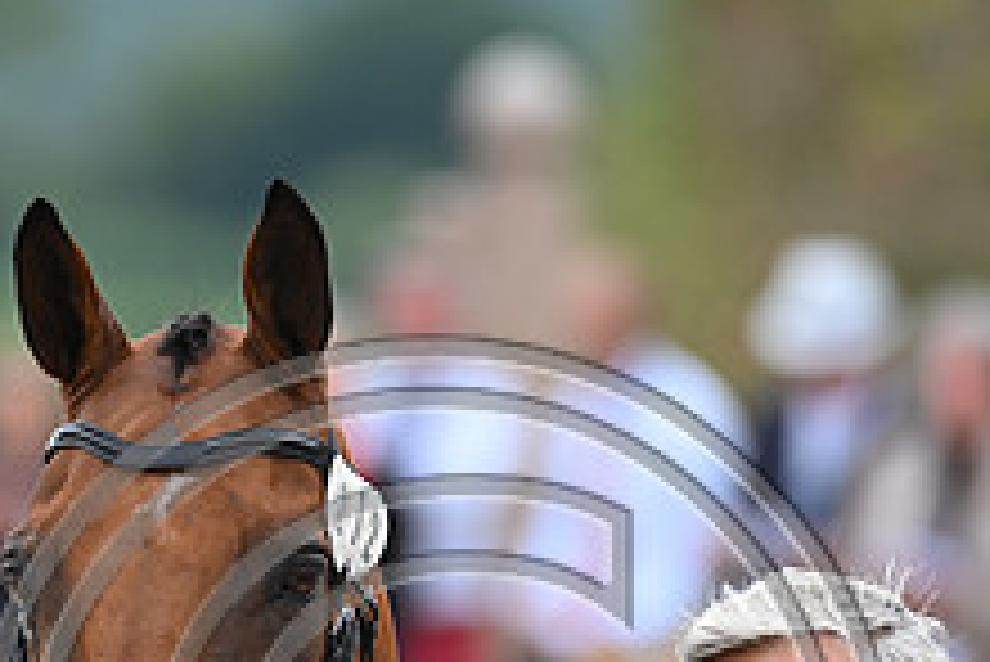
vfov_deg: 1.3
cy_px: 736
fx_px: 29031
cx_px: 382
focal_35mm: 1055
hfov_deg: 2.0
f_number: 5.6
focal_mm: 400
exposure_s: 1/1600
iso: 720
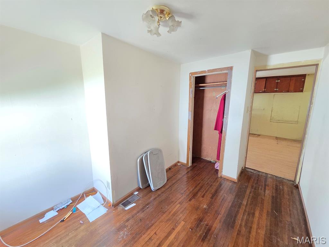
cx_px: 164
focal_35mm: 13
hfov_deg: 106.2
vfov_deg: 89.9
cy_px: 124
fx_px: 124
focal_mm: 2.2
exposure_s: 1/60
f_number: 2.2
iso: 1250
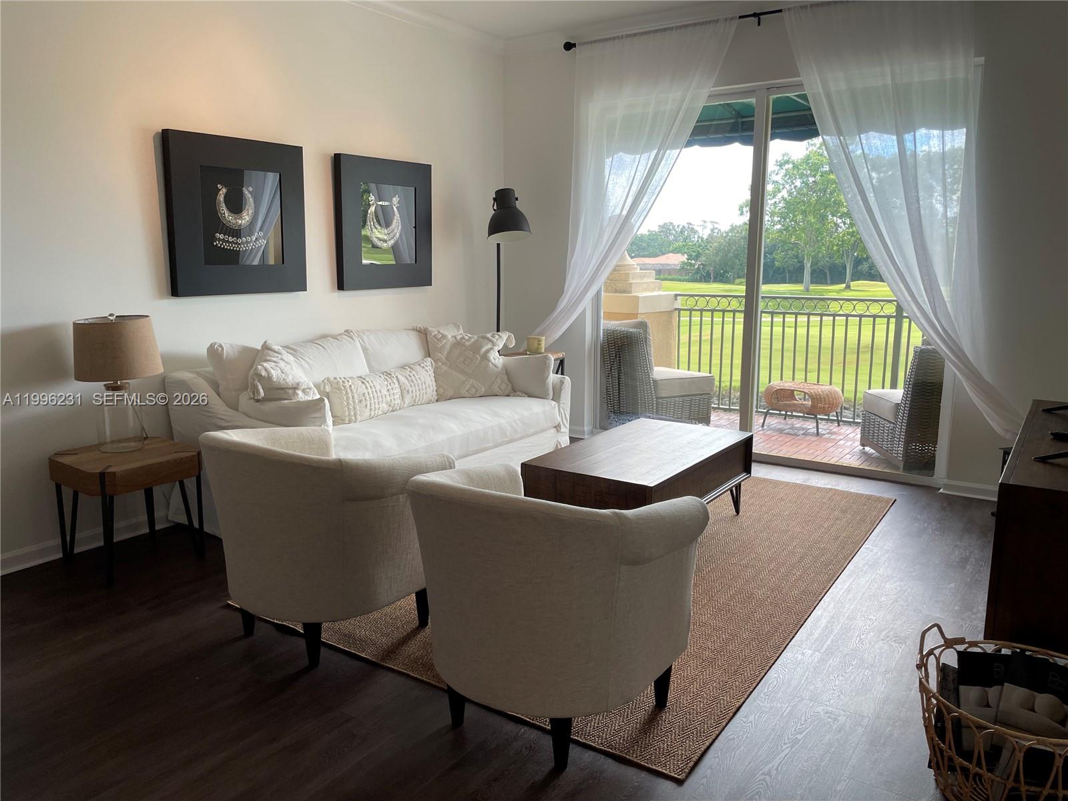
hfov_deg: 67.3
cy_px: 400
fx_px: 802
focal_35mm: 26
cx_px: 534
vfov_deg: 53.1
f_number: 1.6
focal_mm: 4.2
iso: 32
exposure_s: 1/169
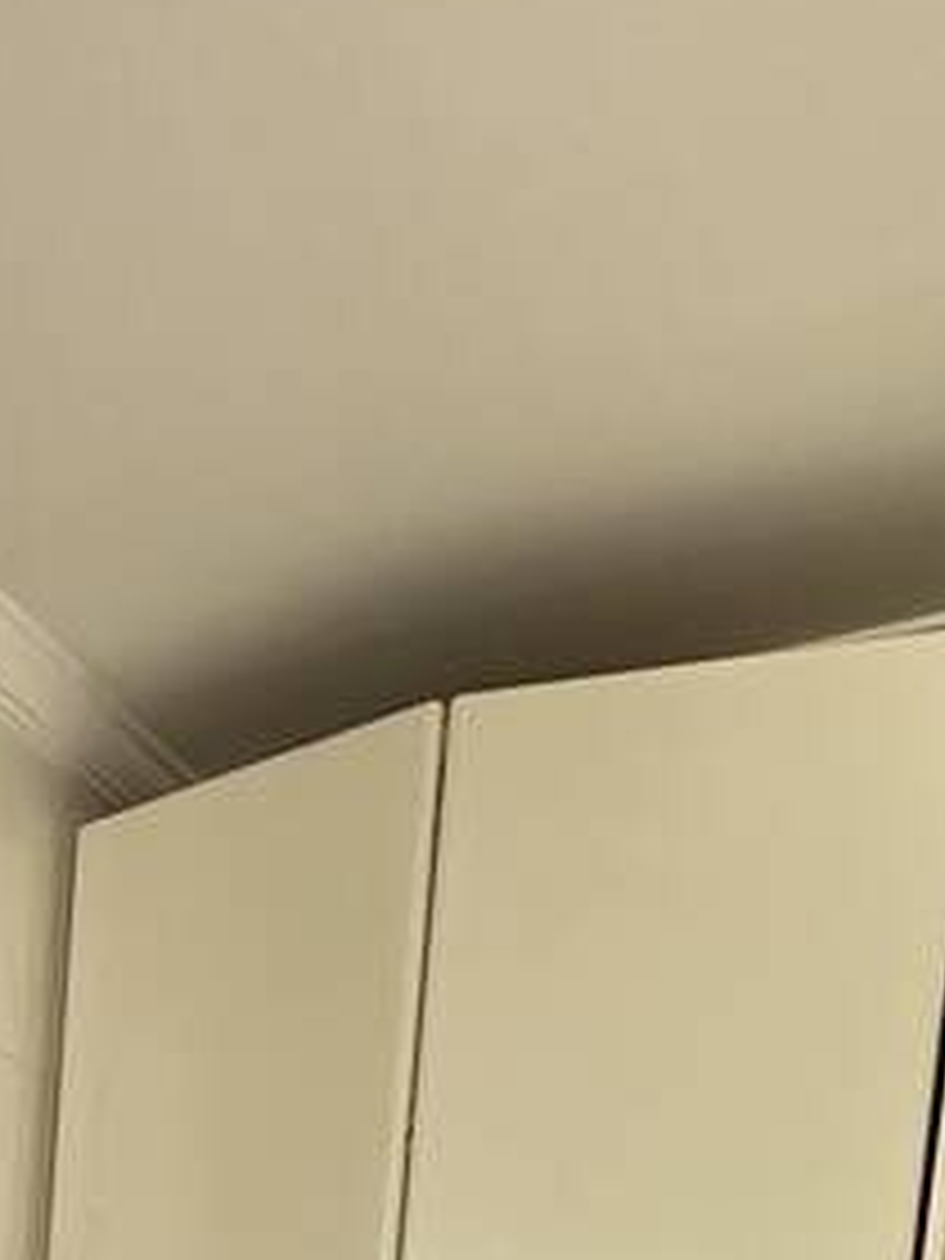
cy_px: 1863
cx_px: -396
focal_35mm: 54
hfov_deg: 22.9
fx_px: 1966
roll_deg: -3.1
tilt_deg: -8.8
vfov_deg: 26.4
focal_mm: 2.22
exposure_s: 1/99
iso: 160
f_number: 2.2
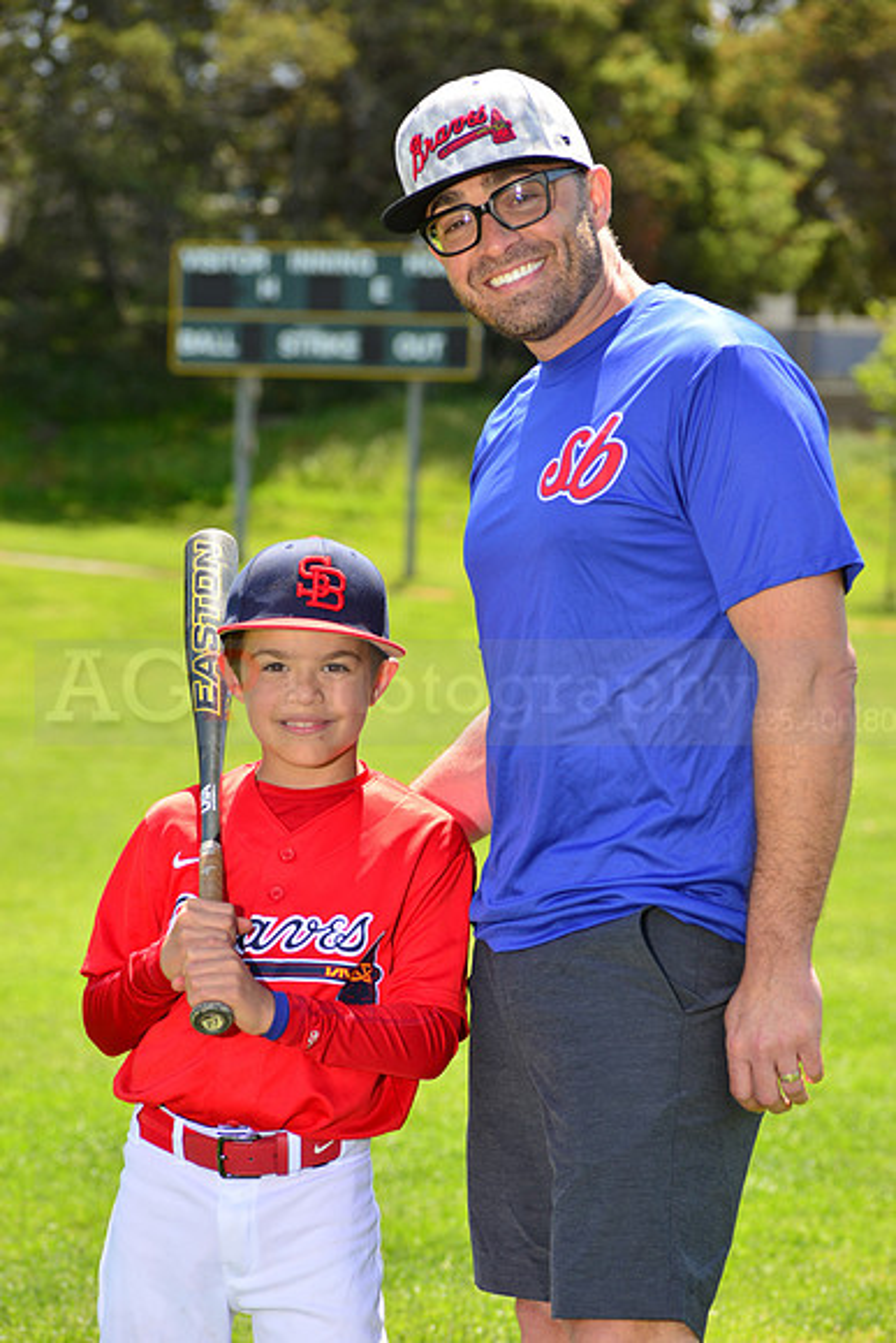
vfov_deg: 15.2
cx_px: 448
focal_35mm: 135
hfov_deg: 10.2
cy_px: 672
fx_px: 5037
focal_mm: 135
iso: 200
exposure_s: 1/250
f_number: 8
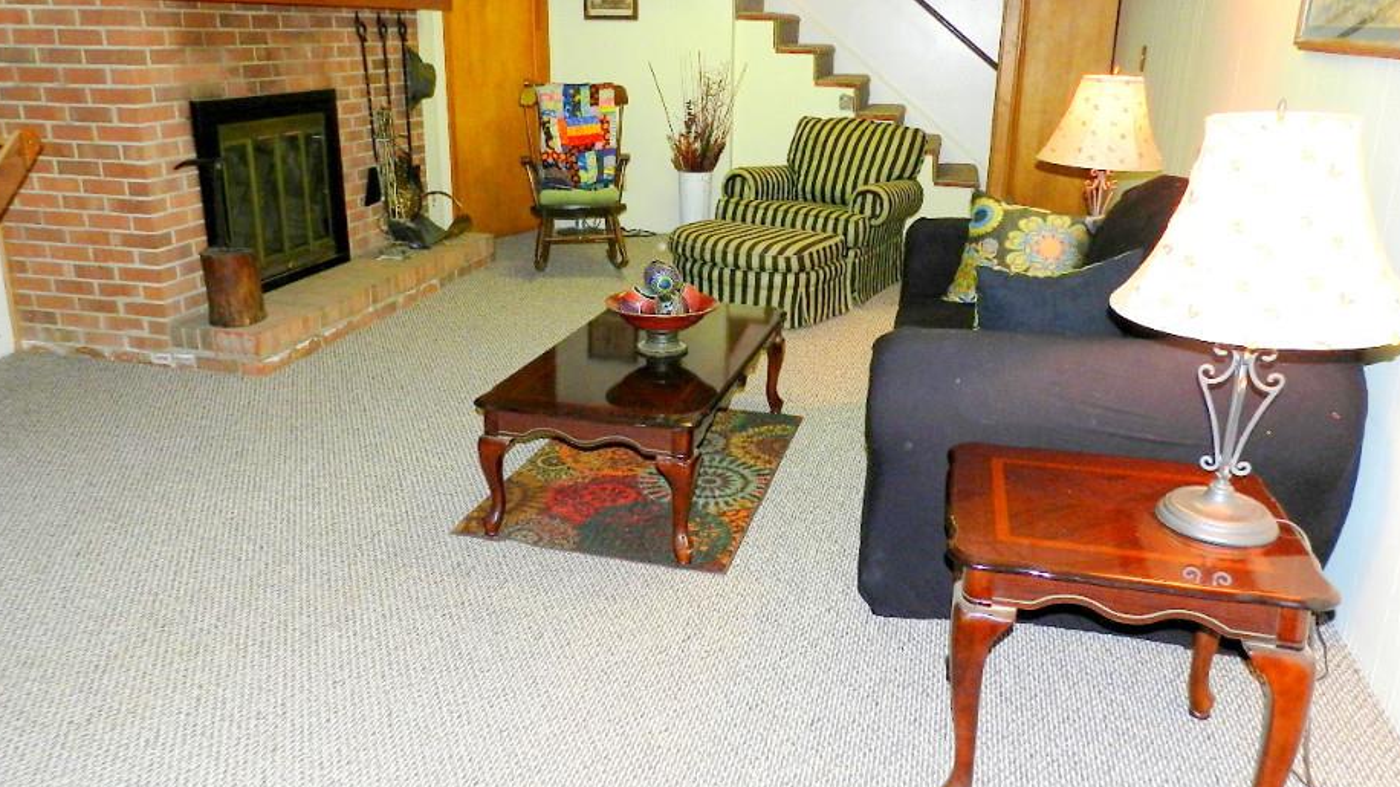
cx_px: 689
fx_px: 1039
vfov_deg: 41.4
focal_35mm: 28
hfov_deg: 67.9
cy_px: 341
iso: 200
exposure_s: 1/30
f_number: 3.4
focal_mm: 4
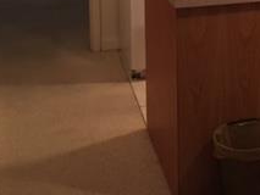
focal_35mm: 87
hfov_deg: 20.8
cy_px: -58
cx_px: 325
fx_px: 654
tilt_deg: -6.9
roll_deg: -0.3
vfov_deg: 16.1
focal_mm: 4.15
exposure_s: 1/30
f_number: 2.2
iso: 125
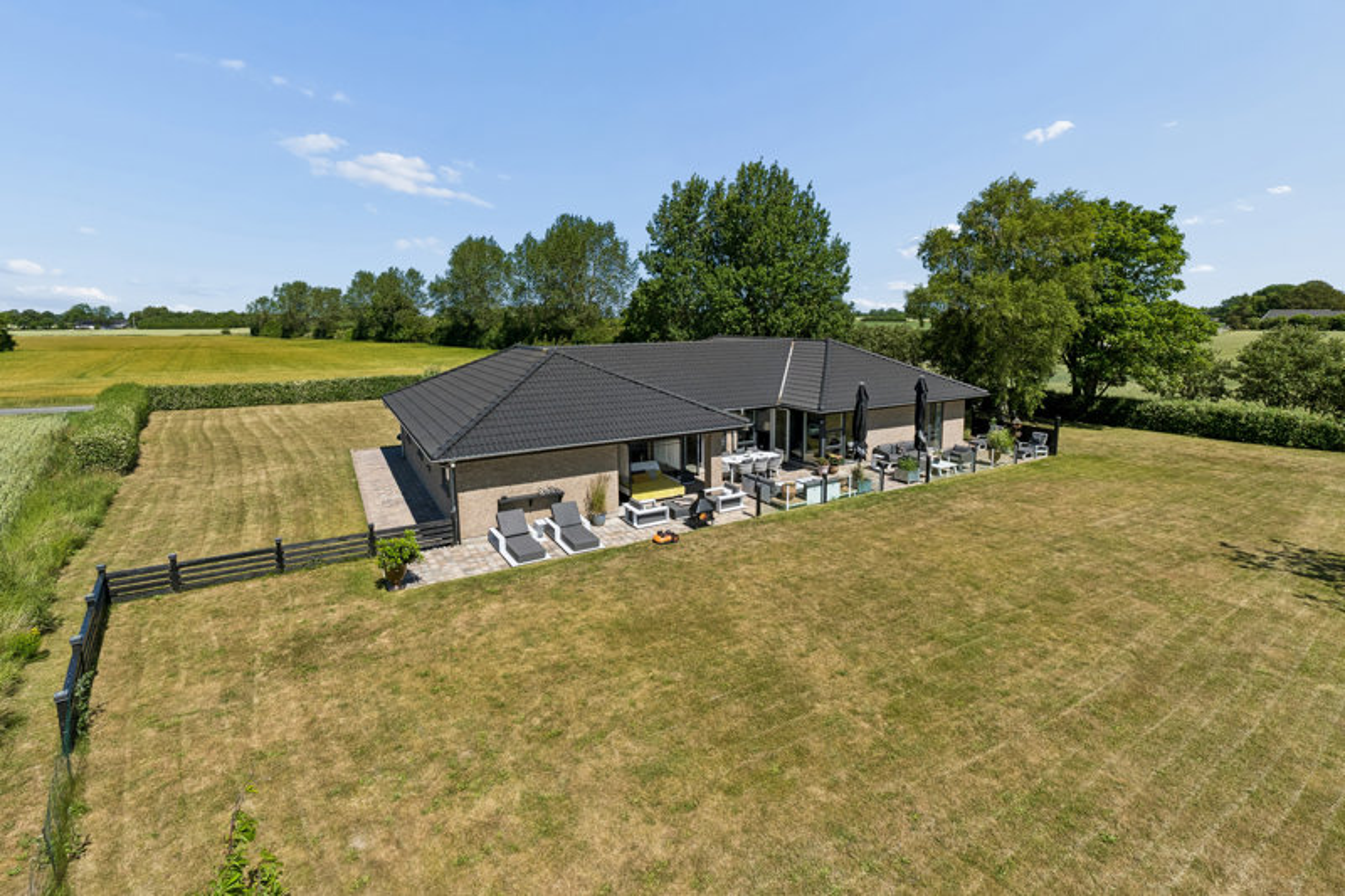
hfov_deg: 95.0
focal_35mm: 16
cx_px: 672
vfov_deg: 72.0
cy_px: 448
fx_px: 616
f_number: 8
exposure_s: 1/1250
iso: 250
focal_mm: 11
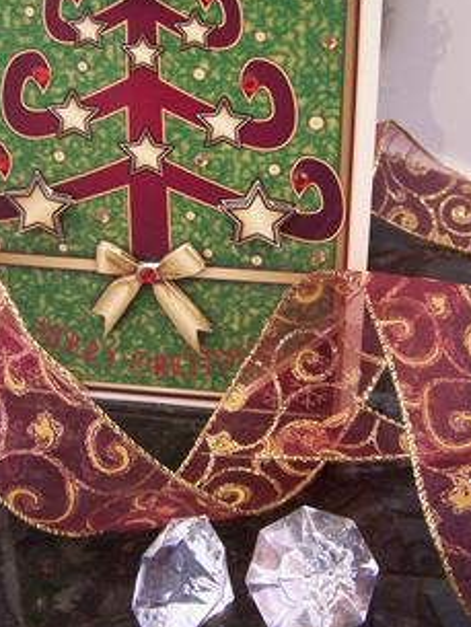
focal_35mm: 56
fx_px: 1015
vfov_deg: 34.1
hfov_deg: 26.1
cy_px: 220
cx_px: 212
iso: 140
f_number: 2.8
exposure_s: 1/8
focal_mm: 6.3
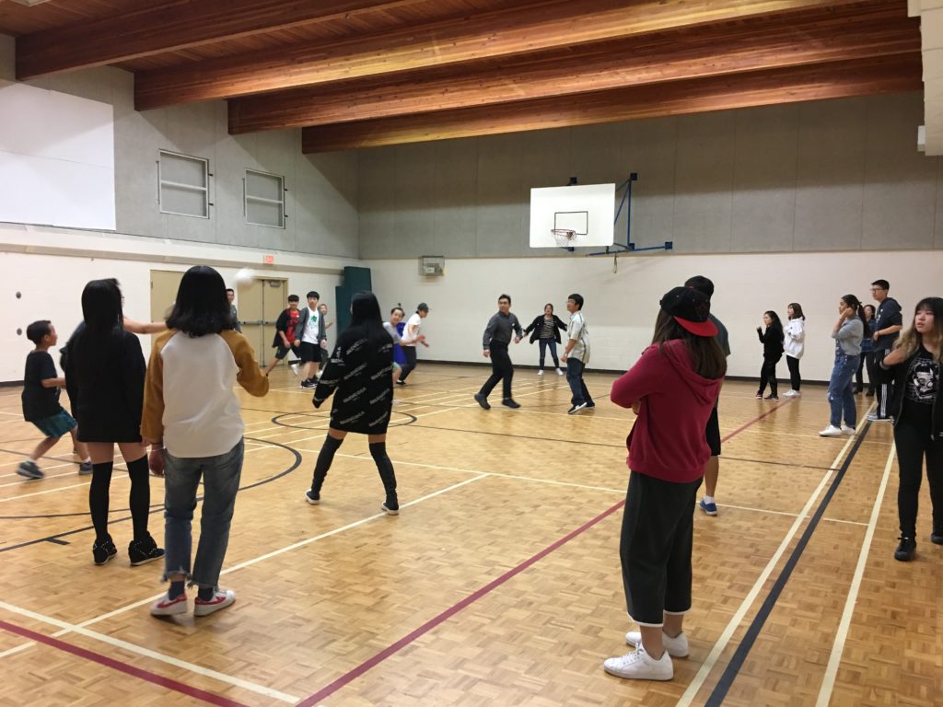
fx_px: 790
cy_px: 354
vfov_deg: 48.2
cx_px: 472
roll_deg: -0.1
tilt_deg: -6.4
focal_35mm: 29
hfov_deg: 61.7
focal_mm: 4.15
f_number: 2.2
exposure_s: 1/15
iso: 80
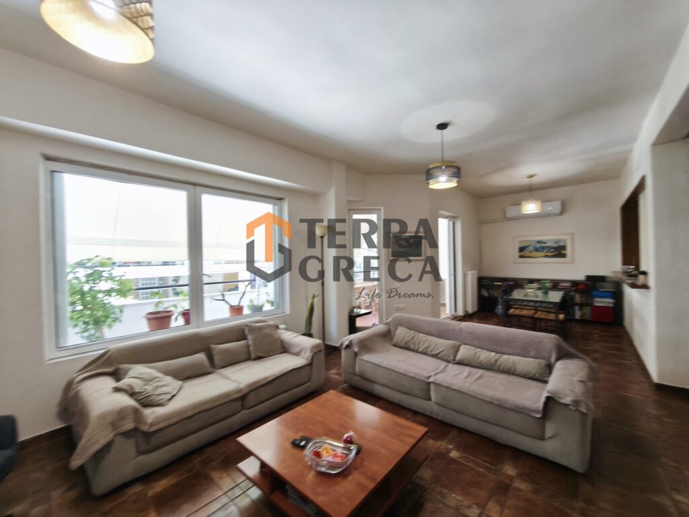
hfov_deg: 98.2
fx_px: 299
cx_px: 344
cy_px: 258
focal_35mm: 15
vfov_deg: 81.7
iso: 400
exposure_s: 1/33.3
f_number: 2.2
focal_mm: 1.91
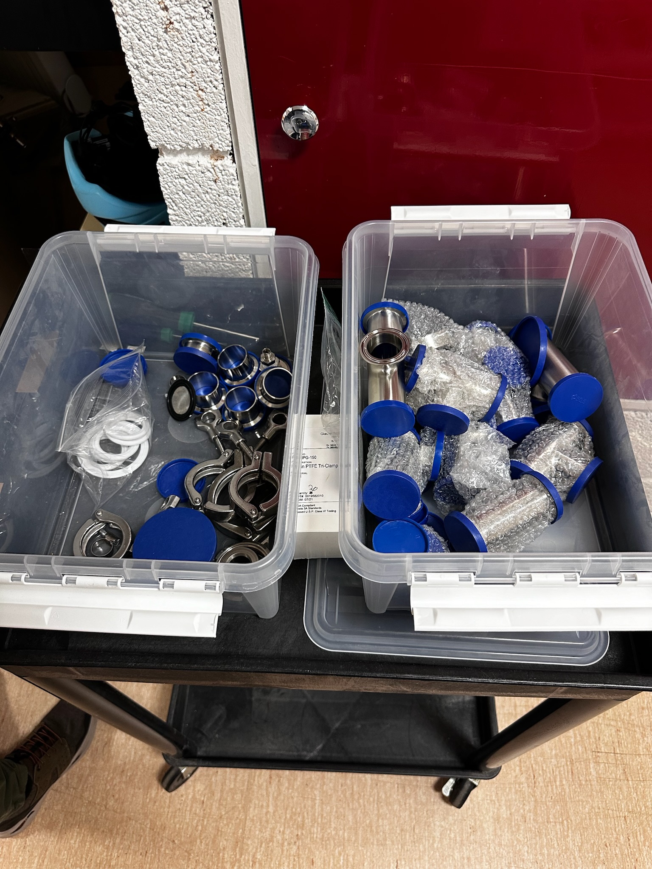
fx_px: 603
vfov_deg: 71.6
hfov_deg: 56.8
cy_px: 434
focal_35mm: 24
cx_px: 326
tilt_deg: -56.6
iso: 250
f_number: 1.78
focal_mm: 6.86
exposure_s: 1/50
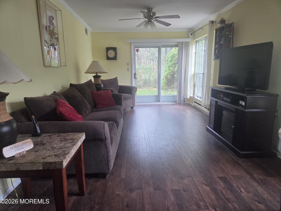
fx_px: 187
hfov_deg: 73.9
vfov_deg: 58.9
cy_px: 106
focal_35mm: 23
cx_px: 140
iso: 160
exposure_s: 1/120
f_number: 1.8
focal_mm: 5.4
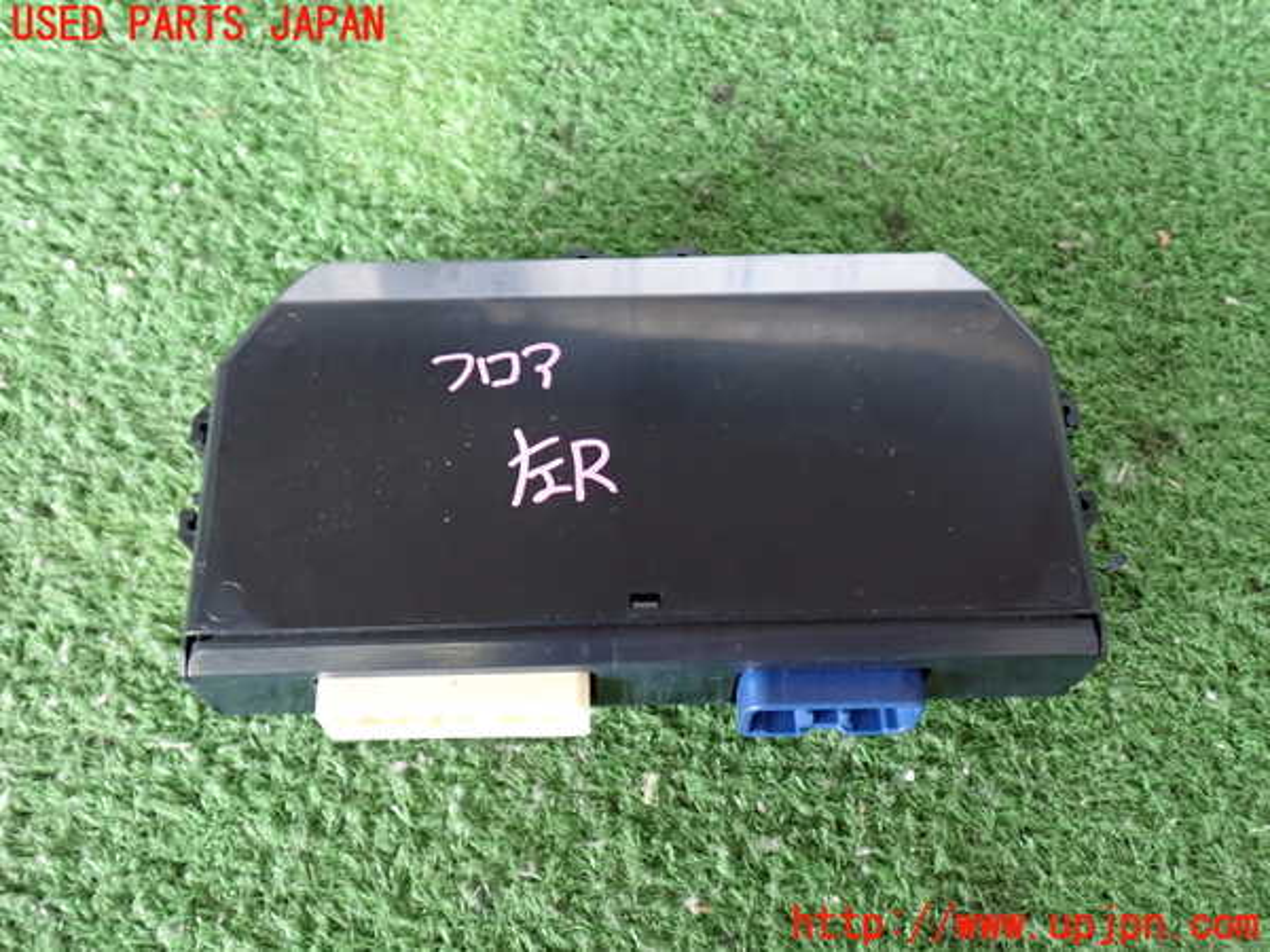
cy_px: 476
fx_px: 1321
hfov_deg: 51.4
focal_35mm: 36
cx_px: 635
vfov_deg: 39.7
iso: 800
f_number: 2.5
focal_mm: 6.37
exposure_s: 1/25
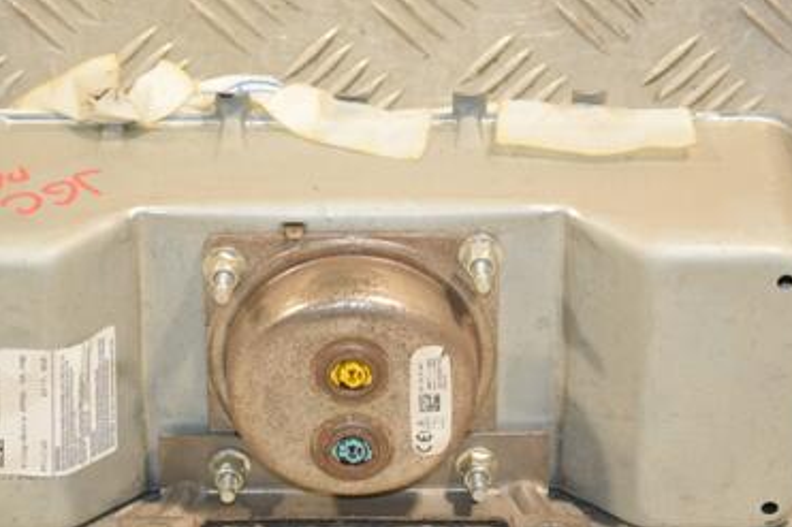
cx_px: 363
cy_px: 275
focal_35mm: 170
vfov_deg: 8.1
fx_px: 3738
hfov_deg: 12.1
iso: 800
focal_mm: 70
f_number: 5.6
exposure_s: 1/200
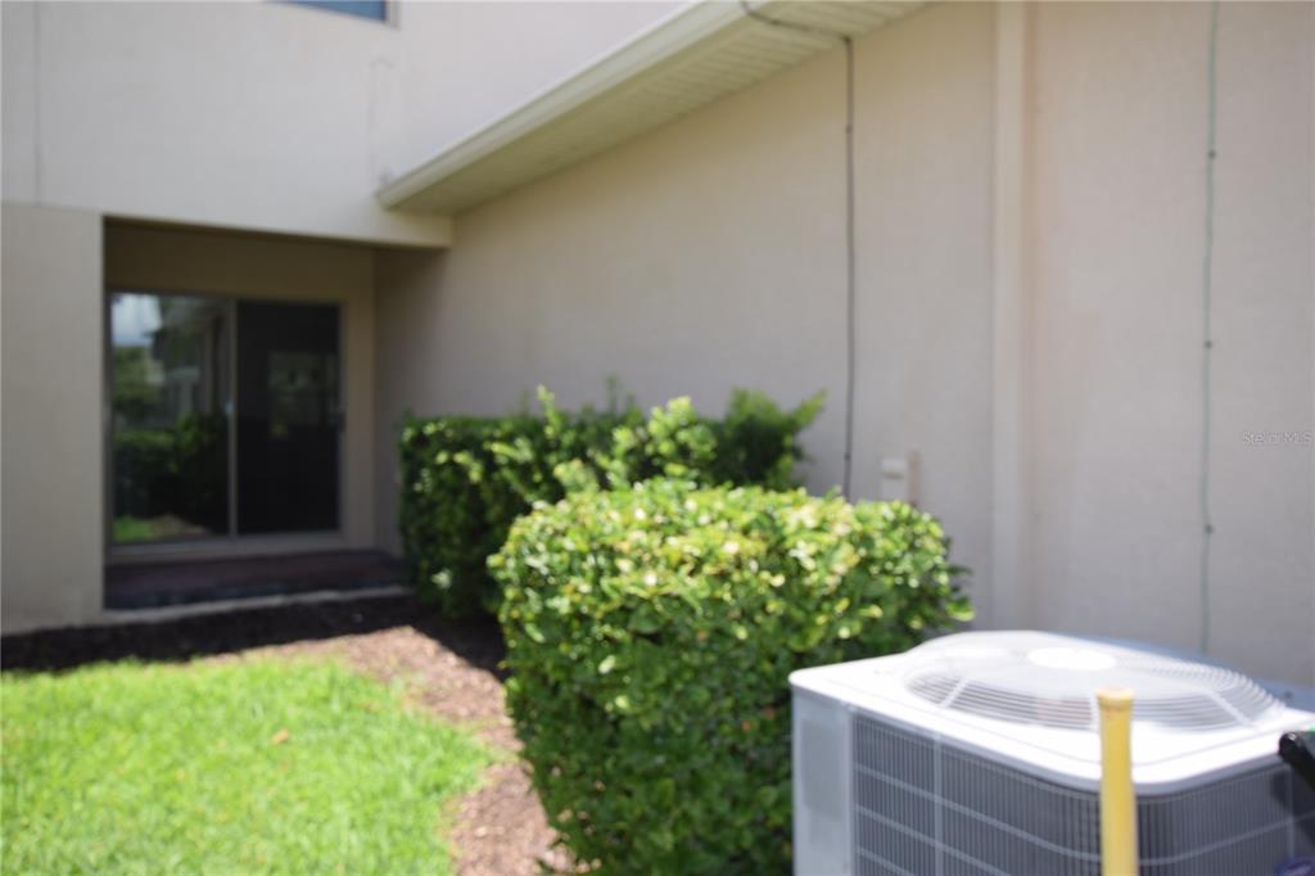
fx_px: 1095
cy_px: 438
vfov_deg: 43.6
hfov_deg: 61.9
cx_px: 658
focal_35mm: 30
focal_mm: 20
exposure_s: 1/160
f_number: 6.3
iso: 100
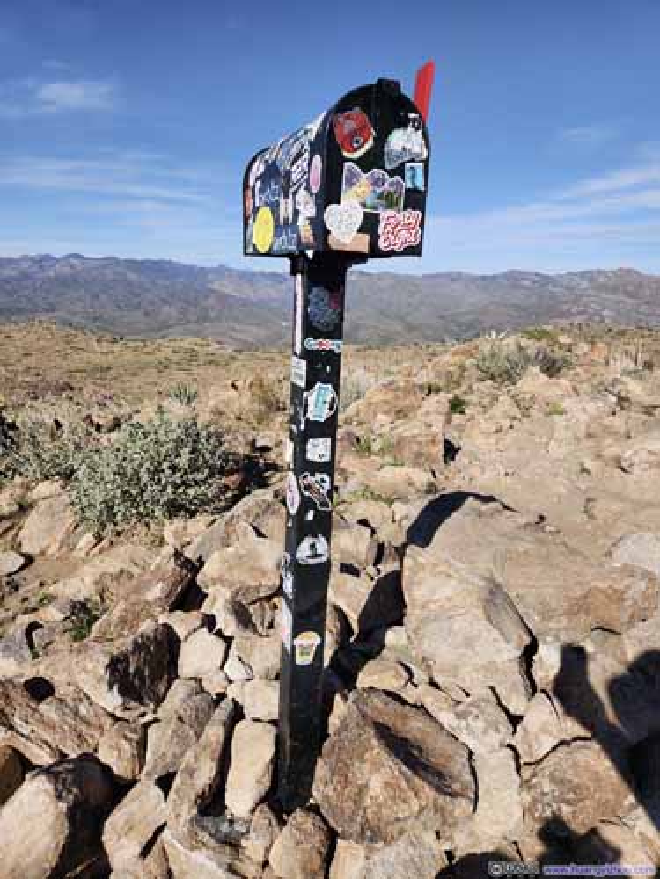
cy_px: 440
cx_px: 330
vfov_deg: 73.9
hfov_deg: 58.9
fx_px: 585
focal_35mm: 23
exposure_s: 1/2200
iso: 20
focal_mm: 5.4
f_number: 1.8
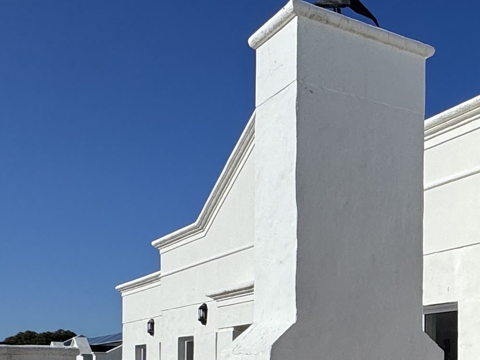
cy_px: 364
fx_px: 777
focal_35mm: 56
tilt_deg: +1.1
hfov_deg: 28.1
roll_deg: +0.2
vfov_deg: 24.8
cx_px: 630
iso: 40
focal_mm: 2.22
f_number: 2.2
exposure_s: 1/4630
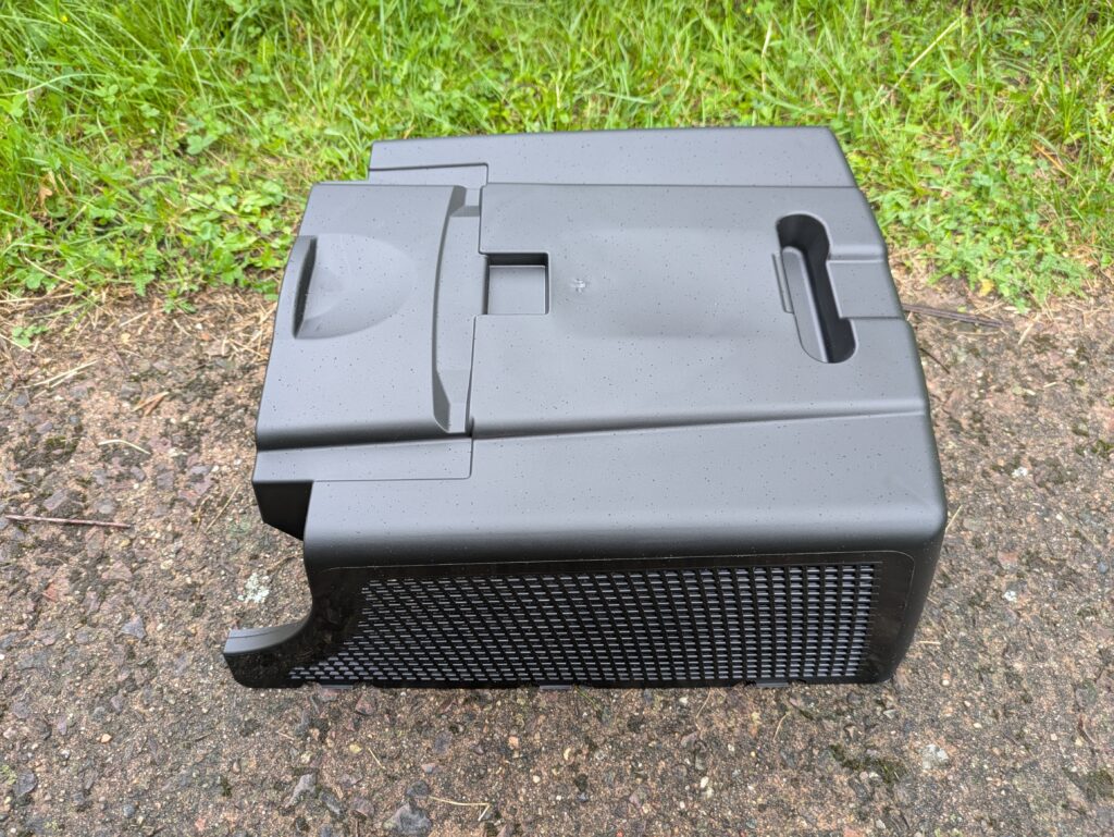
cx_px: 557
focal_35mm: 25
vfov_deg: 54.9
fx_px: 805
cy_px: 418
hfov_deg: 69.4
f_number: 1.89
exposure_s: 1/33.3
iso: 51
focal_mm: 5.43
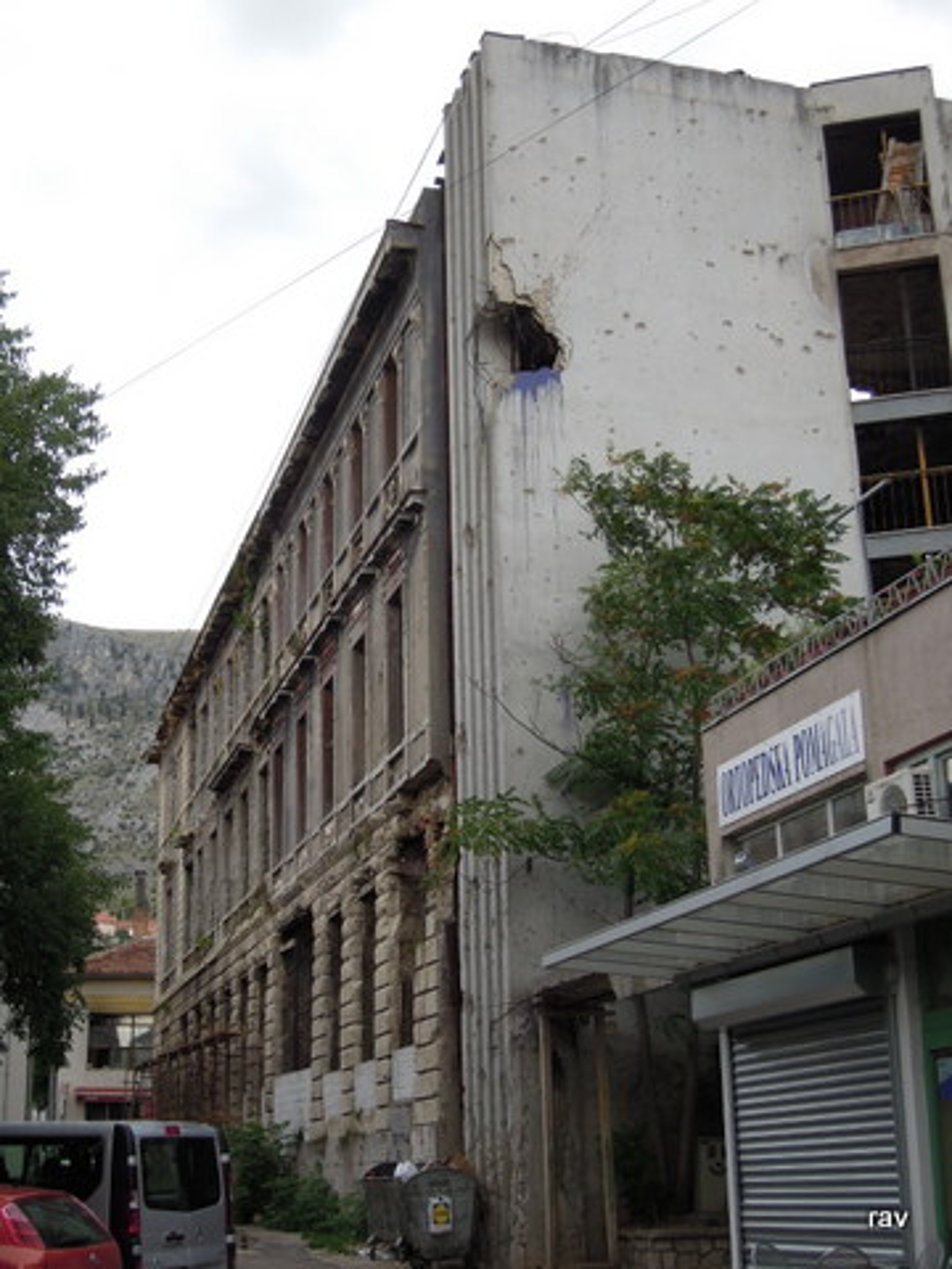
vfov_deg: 38.2
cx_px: 476
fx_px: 1833
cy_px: 634
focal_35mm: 50
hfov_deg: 29.1
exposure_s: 1/500
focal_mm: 9
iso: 160
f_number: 3.7
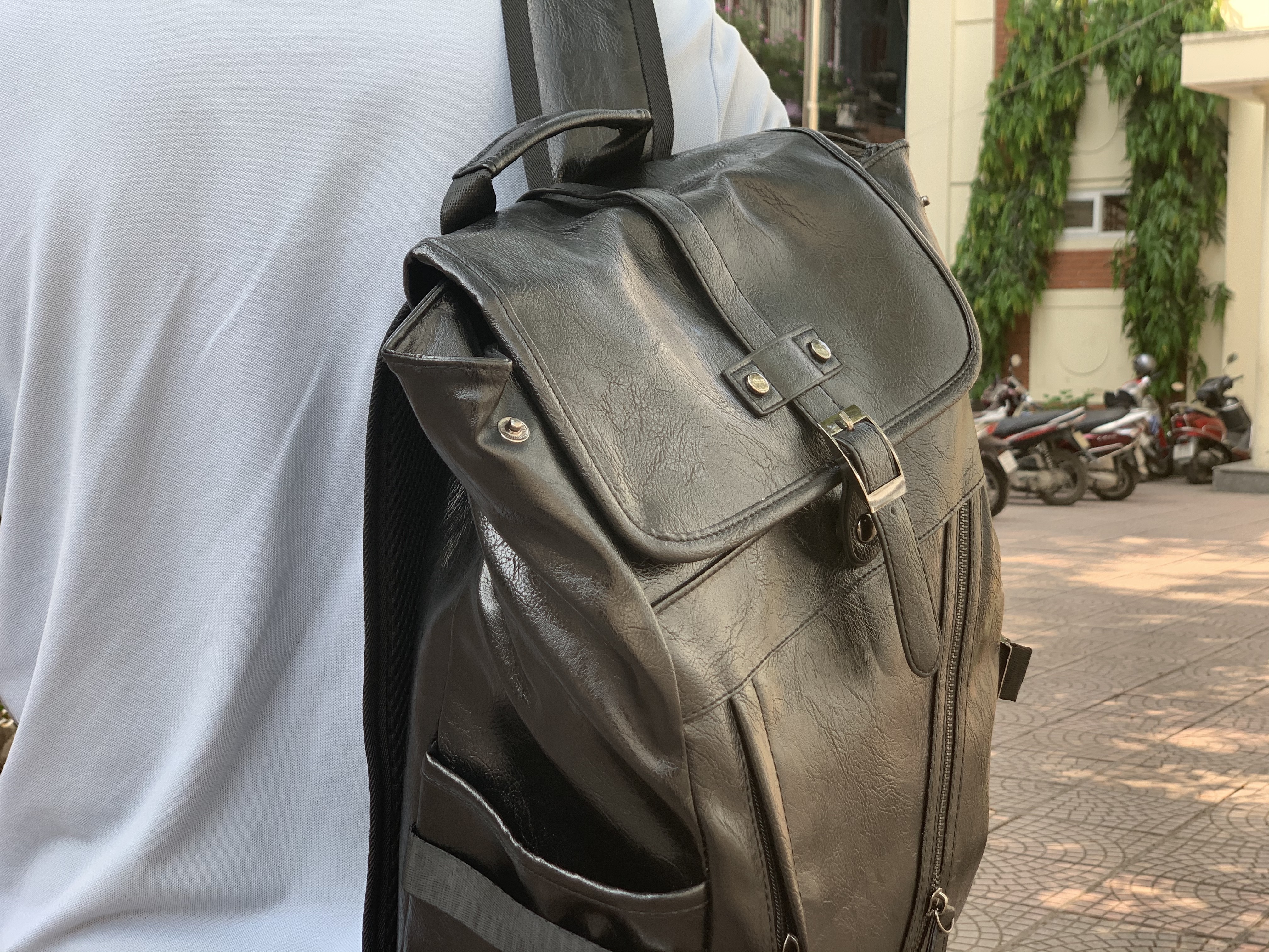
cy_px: 476
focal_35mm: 52
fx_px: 1906
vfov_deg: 28.0
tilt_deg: -4.8
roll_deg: -0.3
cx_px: 634
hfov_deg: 36.8
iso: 20
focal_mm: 6
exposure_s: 1/122
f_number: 2.4
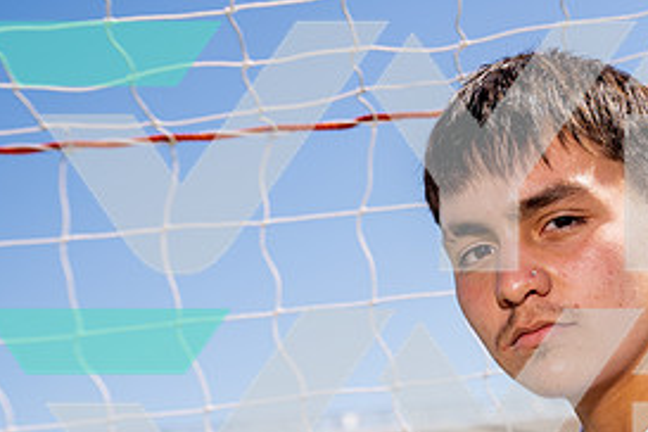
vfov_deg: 15.4
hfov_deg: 22.8
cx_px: 586
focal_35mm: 87
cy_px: 436
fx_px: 1566
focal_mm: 41
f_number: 4.5
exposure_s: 1/1000
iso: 100
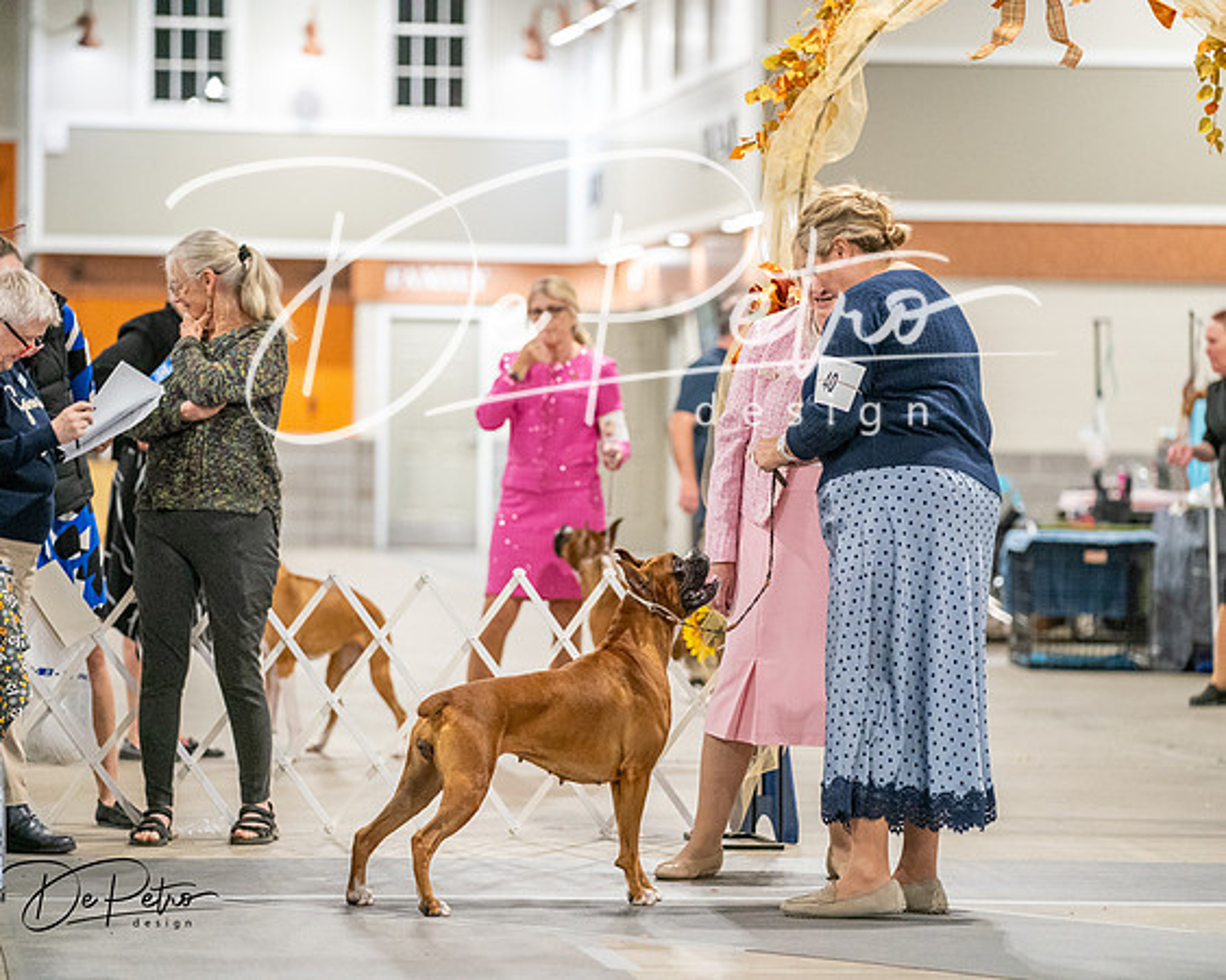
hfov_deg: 12.1
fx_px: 5801
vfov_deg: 9.7
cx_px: 613
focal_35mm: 160
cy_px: 490
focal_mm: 142
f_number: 3.2
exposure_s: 1/250
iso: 6400
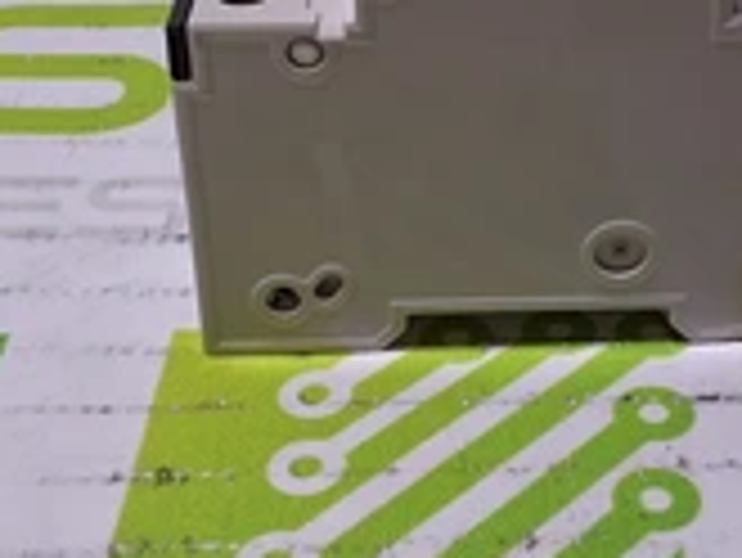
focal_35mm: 68
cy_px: 117
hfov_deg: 28.2
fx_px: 1459
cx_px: 540
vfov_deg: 21.4
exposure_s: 1/120
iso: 40
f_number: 1.9
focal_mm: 2.91
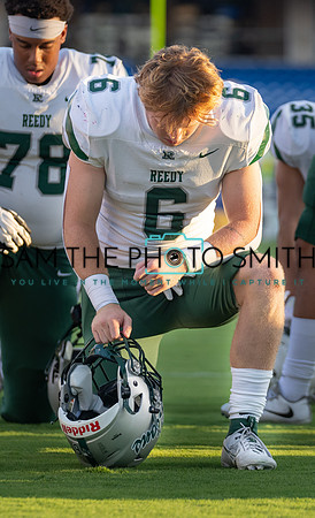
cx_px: 196
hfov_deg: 4.5
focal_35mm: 286
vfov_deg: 7.4
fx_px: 4004
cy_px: 253
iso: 500
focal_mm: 146
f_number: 3.2
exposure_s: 1/1250
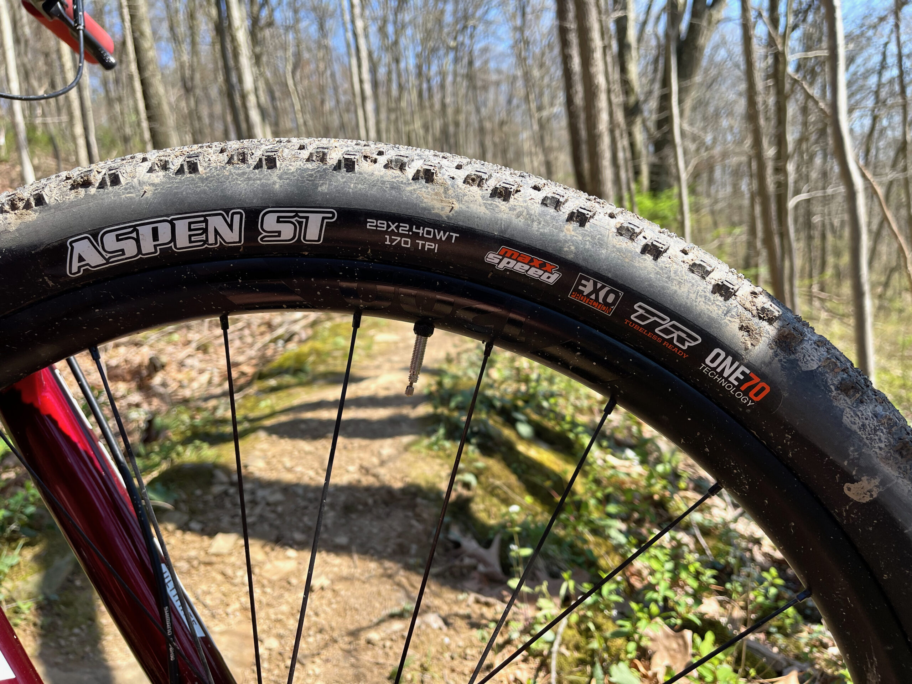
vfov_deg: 54.9
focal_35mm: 25
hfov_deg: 69.4
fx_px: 659
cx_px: 456
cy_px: 342
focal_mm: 5.1
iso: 32
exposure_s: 1/969
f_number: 1.6
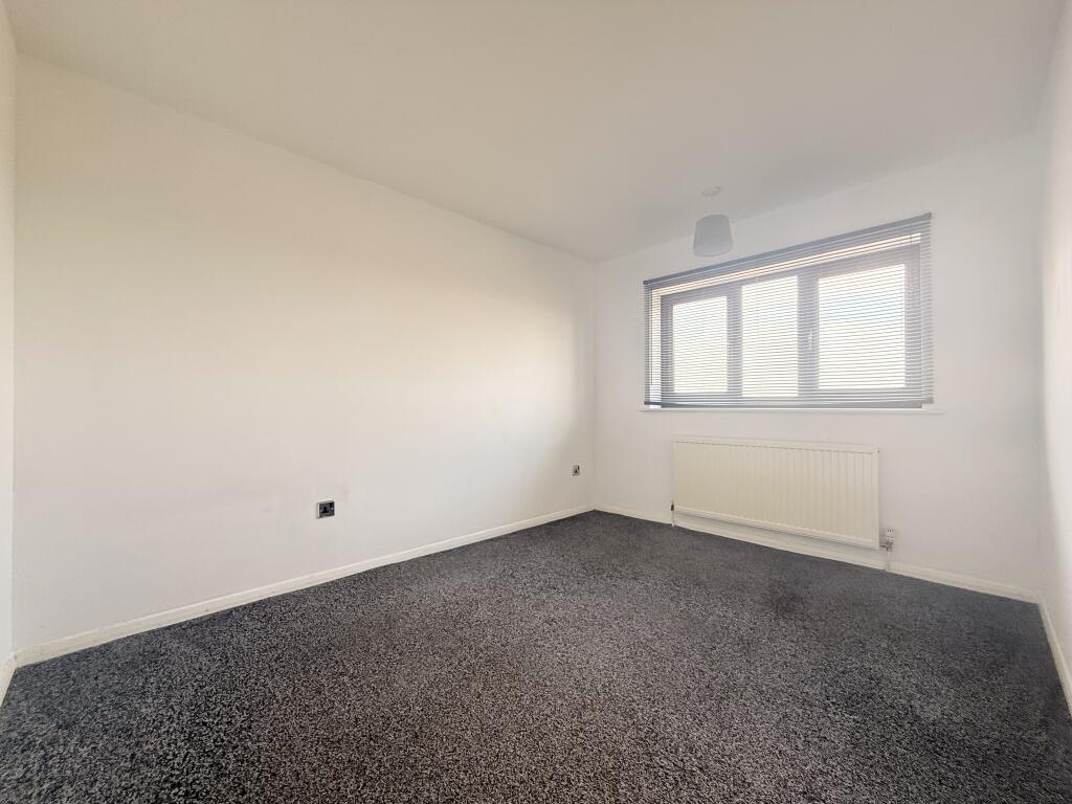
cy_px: 402
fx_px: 434
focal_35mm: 14
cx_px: 536
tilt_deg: +0.8
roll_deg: -0.4
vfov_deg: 85.7
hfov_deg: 102.1
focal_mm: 2.22
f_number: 2.2
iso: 100
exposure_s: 1/99
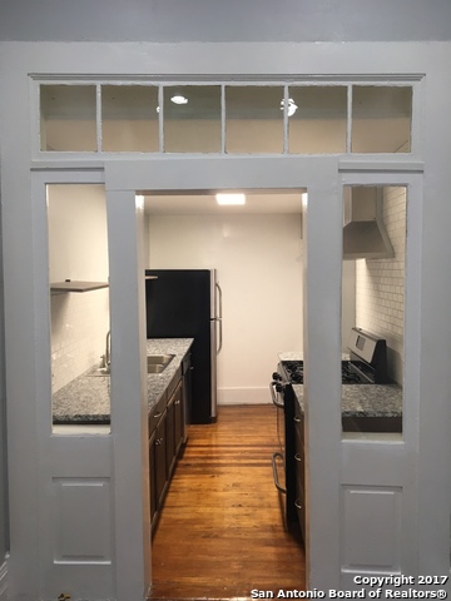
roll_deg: +0.8
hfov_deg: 48.2
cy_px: 300
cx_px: 226
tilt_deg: -3.5
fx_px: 504
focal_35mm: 29
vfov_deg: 61.7
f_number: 2.2
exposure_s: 1/30
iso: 64
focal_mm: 4.15
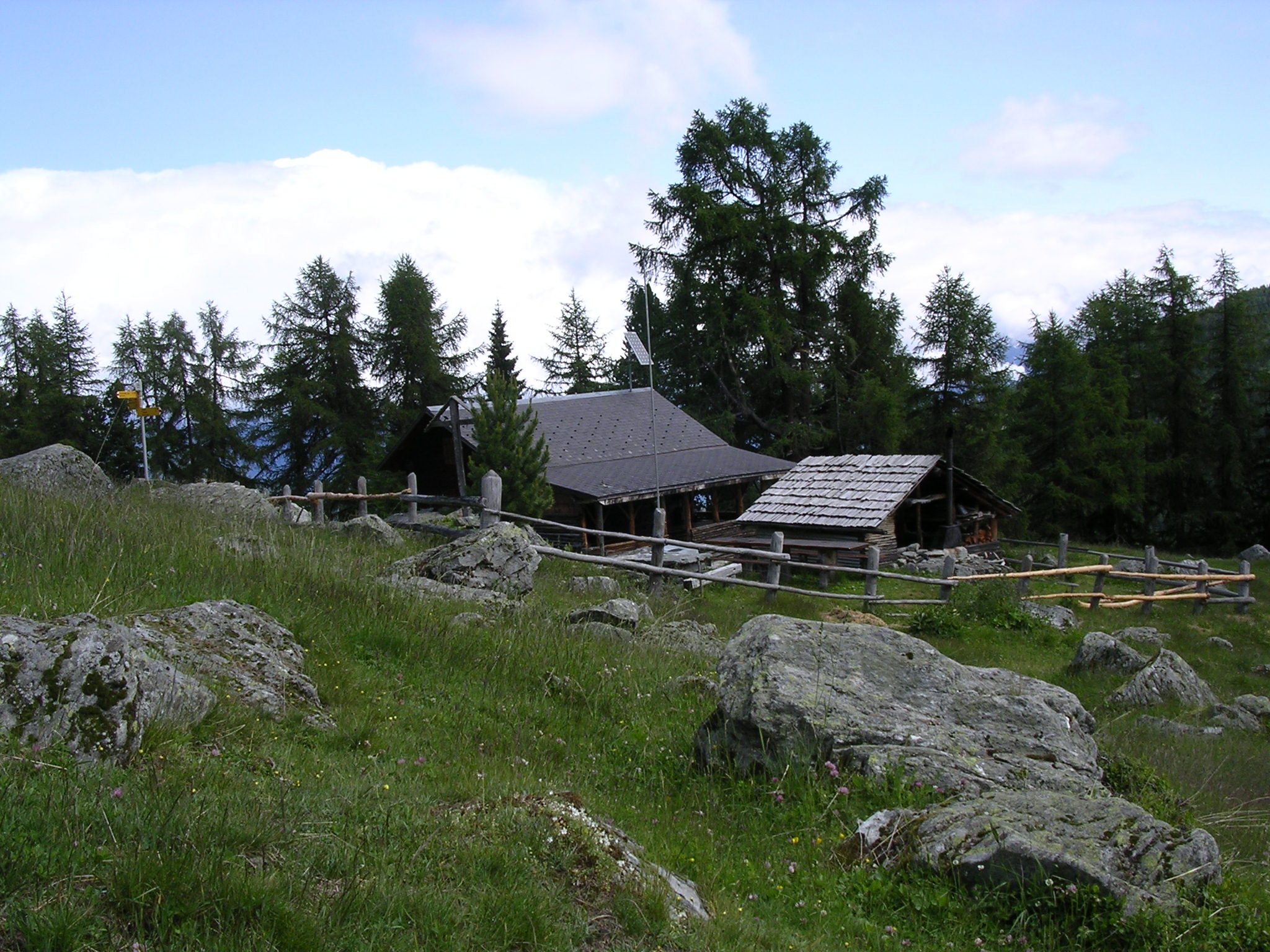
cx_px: 635
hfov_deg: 49.0
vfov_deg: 37.7
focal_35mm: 38
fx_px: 1394
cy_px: 476
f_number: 5.6
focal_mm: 5.8
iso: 100
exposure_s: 1/262
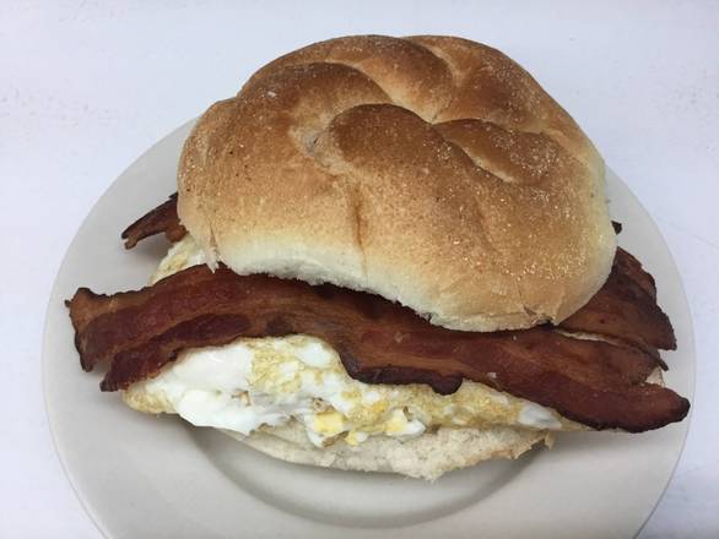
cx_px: 360
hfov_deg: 58.3
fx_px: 644
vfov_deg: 45.5
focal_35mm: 31
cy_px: 270
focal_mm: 3.3
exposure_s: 1/33
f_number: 2.4
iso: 50
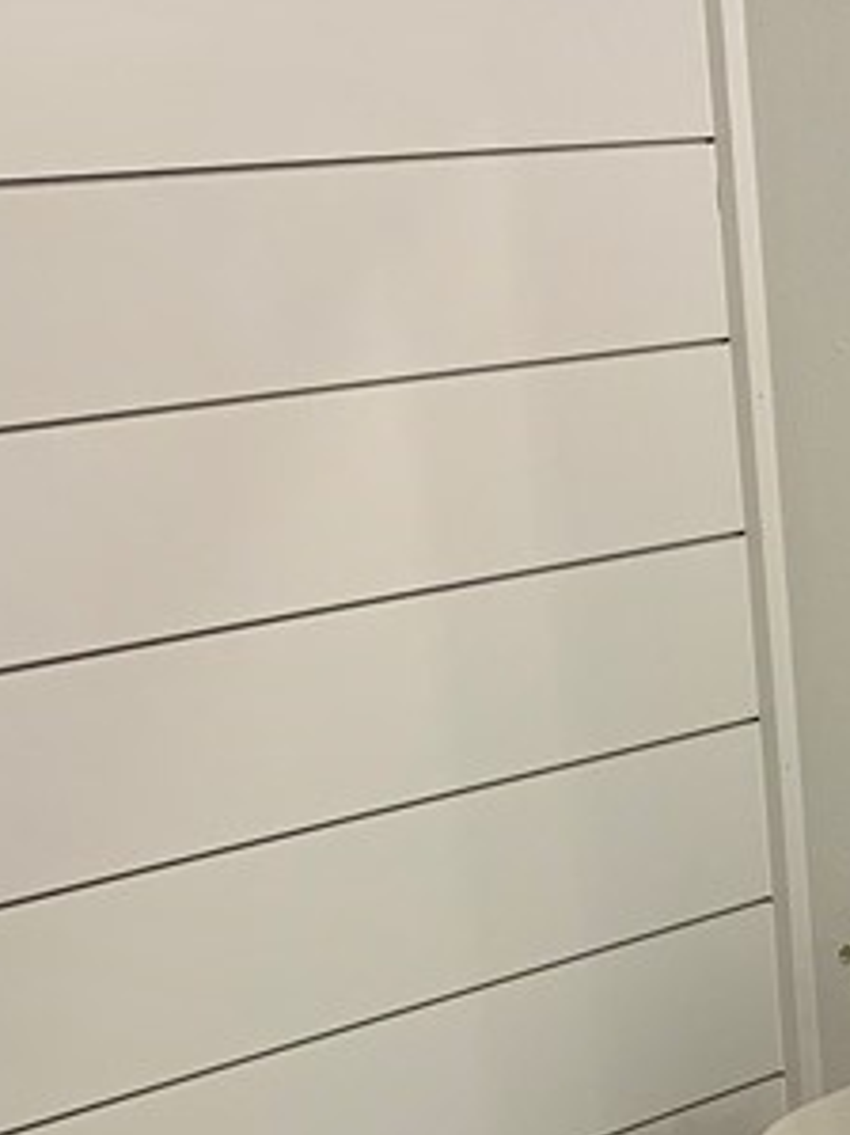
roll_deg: +1.4
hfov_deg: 15.3
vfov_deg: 21.9
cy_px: 786
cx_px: 1286
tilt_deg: -13.8
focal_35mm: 89
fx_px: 2916
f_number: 1.8
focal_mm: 4.25
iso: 100
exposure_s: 1/60
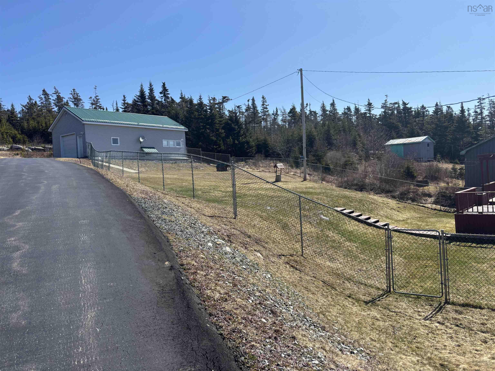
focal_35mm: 26
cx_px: 248
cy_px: 186
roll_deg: +2.7
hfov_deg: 67.3
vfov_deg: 53.1
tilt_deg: -1.0
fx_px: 372
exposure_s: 1/3311
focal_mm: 5.96
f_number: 1.6
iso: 50
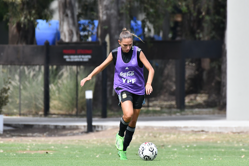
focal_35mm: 901
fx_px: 6231
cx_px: 133
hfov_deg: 2.3
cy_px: 68
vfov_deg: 1.5
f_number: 7.1
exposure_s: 1/3200
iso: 1250
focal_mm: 500
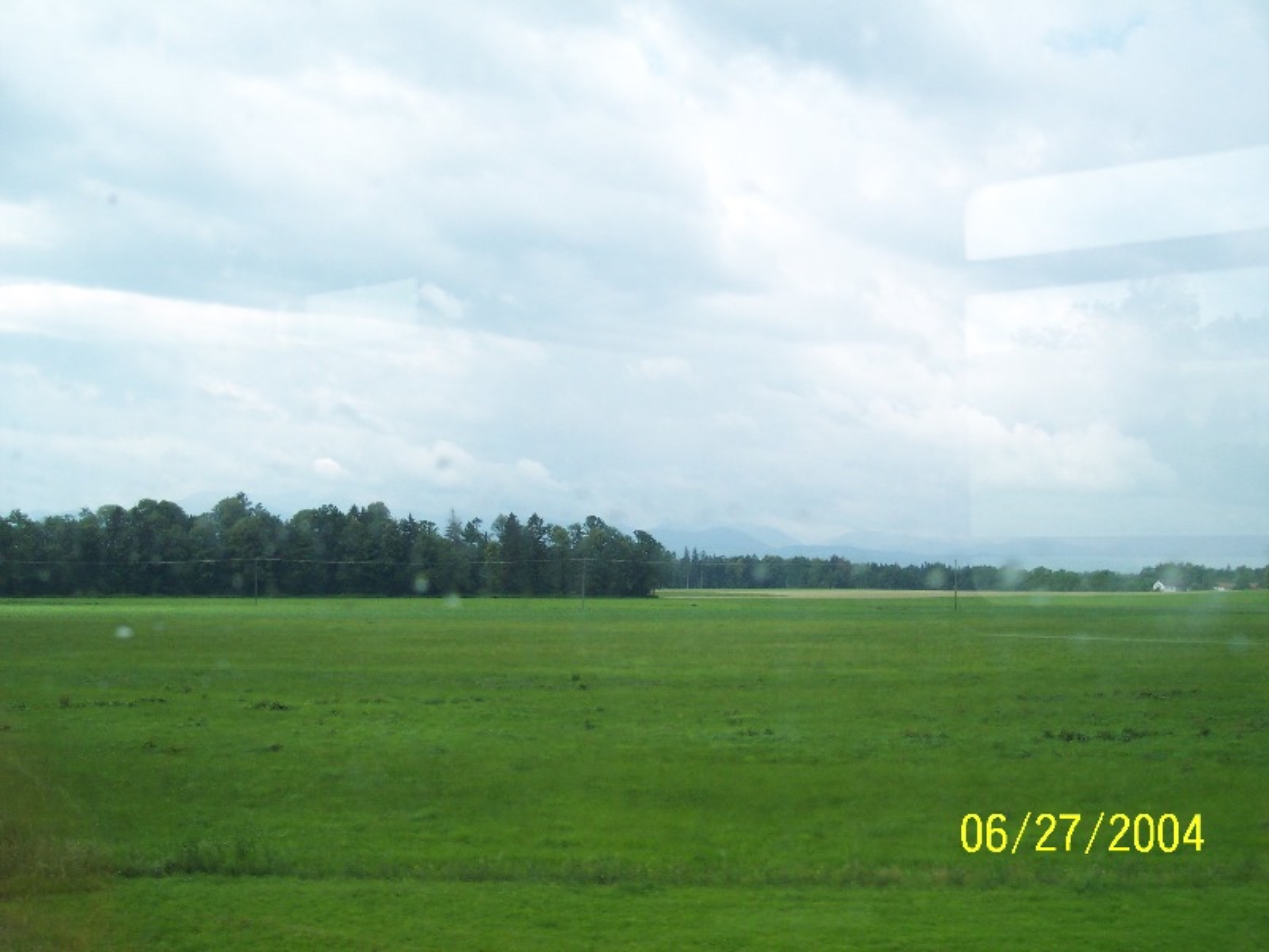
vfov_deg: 37.7
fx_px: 1393
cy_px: 476
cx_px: 634
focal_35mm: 38
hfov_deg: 49.0
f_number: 2.8
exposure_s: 1/500
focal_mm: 8
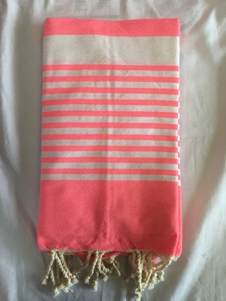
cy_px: 150
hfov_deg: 48.2
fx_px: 252
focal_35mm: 29
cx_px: 113
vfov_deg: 61.7
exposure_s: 1/33
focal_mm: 4.15
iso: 25
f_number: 2.2
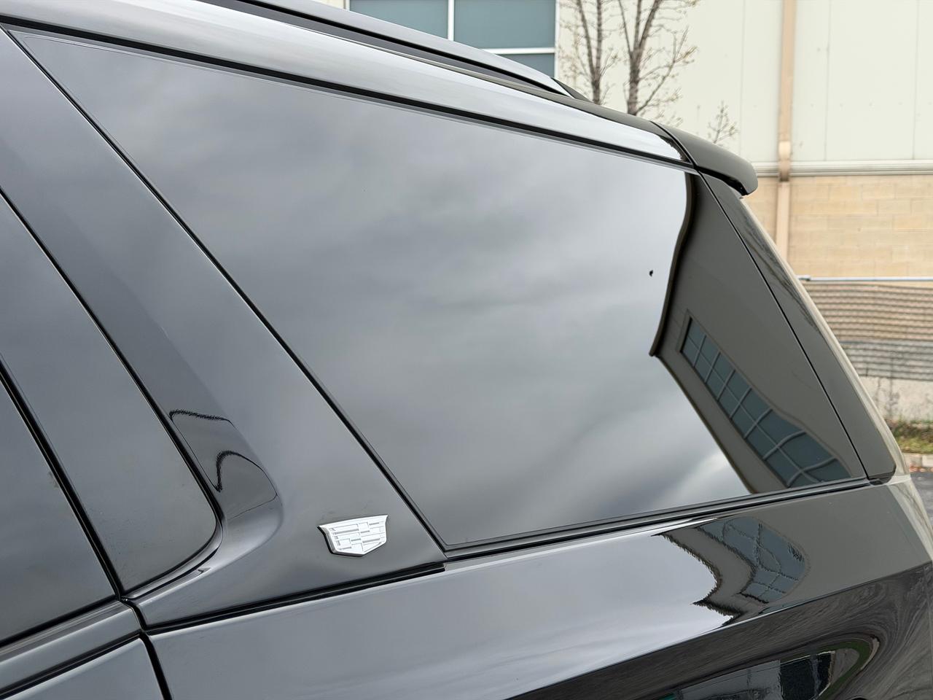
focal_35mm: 48
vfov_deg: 30.3
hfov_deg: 39.7
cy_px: 350
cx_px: 466
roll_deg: -0.2
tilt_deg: -1.5
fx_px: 1294
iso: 64
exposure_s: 1/1027
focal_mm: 6.76
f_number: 1.78
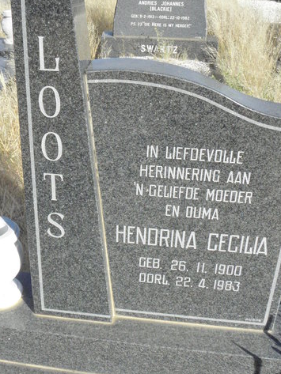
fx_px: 476
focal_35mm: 44
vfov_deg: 42.8
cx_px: 103
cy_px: 161
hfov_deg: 32.7
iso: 200
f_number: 6.3
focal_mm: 4.6
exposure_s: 1/640
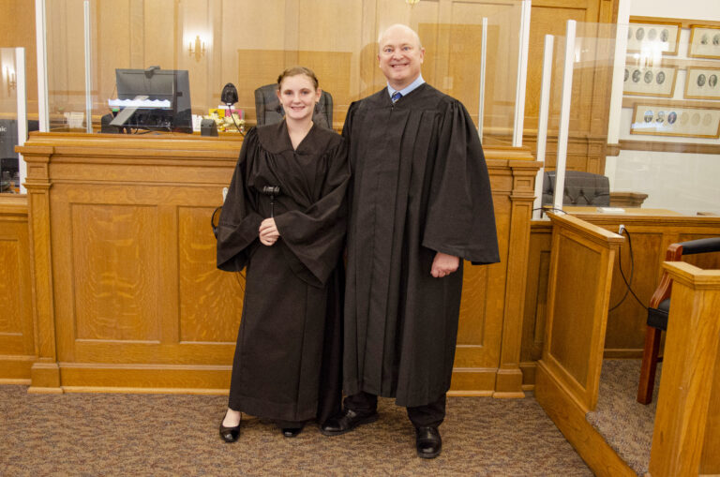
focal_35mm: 36
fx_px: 719
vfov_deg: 36.7
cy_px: 238
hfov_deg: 53.2
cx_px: 360
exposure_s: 1/80
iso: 1250
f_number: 3.5
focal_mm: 24
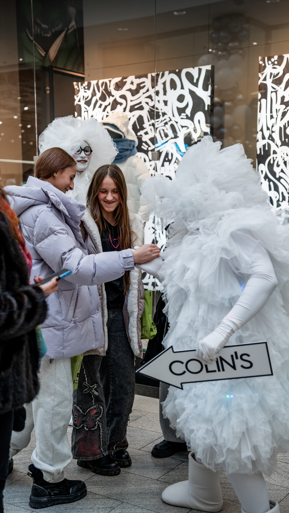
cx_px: 118
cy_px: 260
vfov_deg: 41.3
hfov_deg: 23.9
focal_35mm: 50
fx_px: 681
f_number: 2.8
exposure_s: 1/320
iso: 800
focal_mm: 47
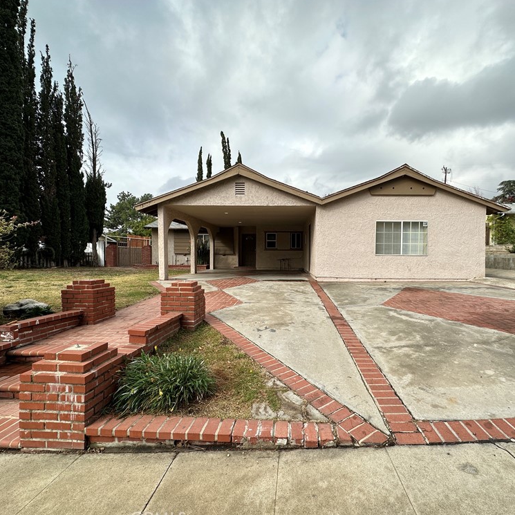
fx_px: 286
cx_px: 284
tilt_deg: -0.9
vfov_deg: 84.0
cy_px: 263
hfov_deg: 83.7
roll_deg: -0.3
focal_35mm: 17
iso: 40
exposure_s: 1/2053
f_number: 2.2
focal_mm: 2.22
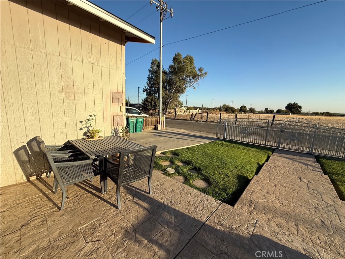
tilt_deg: -8.4
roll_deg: -0.7
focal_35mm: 14
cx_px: 172
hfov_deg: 102.1
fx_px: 140
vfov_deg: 85.7
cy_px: 130
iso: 50
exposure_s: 1/1368
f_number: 2.2
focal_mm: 2.22
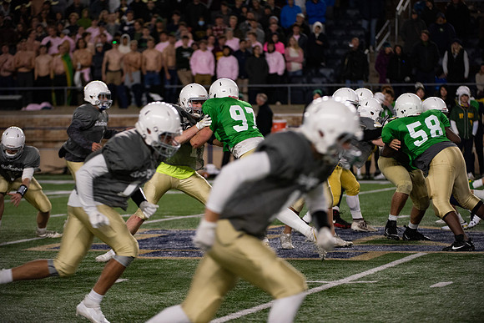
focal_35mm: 200
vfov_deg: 6.9
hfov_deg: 10.3
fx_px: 2689
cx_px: 242
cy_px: 162
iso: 2500
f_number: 4
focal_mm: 200
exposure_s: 1/500
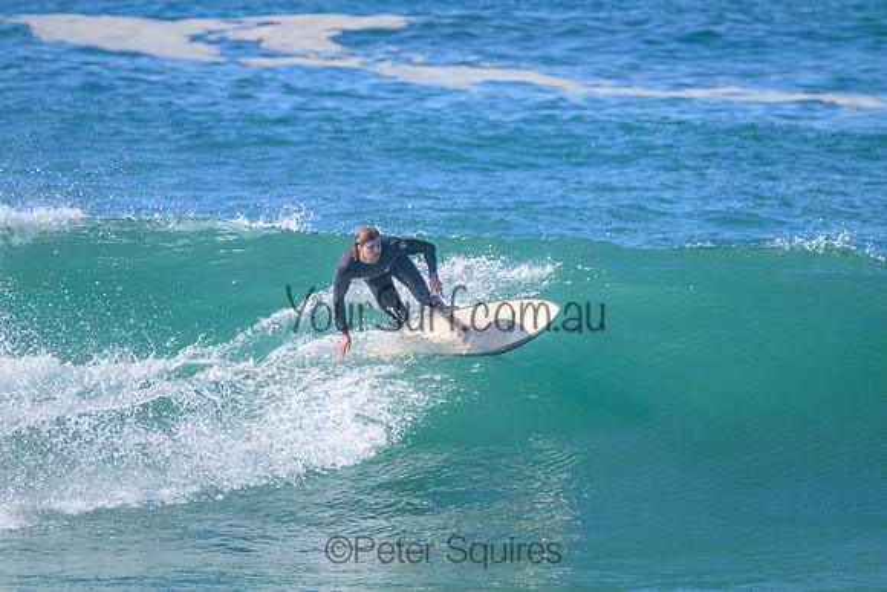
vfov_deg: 1.7
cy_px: 296
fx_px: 19715
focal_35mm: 800
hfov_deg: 2.6
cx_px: 444
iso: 2200
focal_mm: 800
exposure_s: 1/2000
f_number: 11
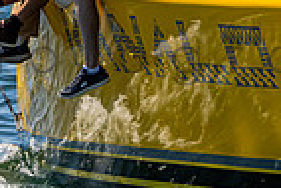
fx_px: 4758
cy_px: -136
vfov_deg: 2.3
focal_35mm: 609
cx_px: 227
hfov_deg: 3.4
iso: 640
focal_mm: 120
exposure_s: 1/5000
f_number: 6.7
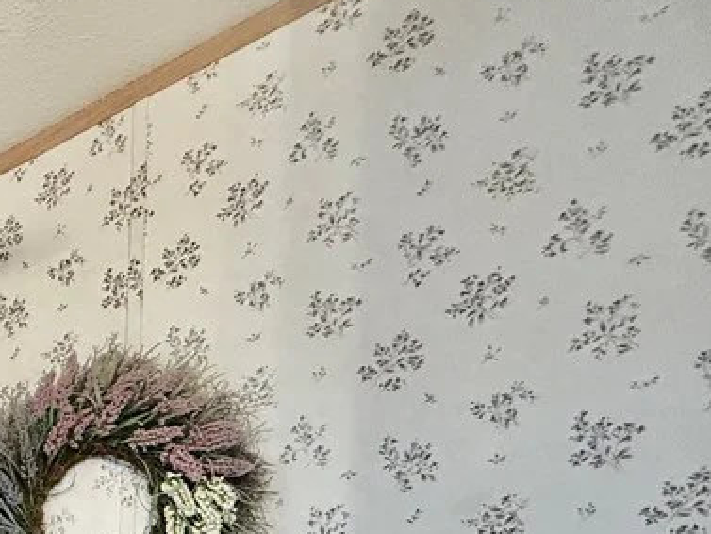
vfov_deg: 30.9
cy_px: 666
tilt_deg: +0.1
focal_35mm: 38
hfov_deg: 34.3
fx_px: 781
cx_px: -219
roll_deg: -1.8
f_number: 2.2
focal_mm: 2.22
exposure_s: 1/60
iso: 320
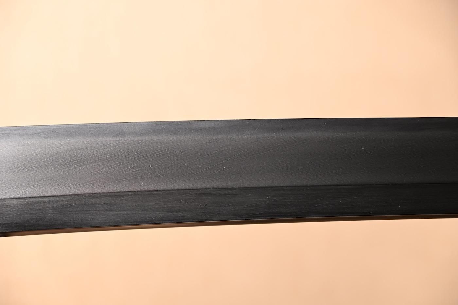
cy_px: 152
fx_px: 1317
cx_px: 229
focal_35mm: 104
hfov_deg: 19.7
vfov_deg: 13.2
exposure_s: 1/2
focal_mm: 69
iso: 100
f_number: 5.3
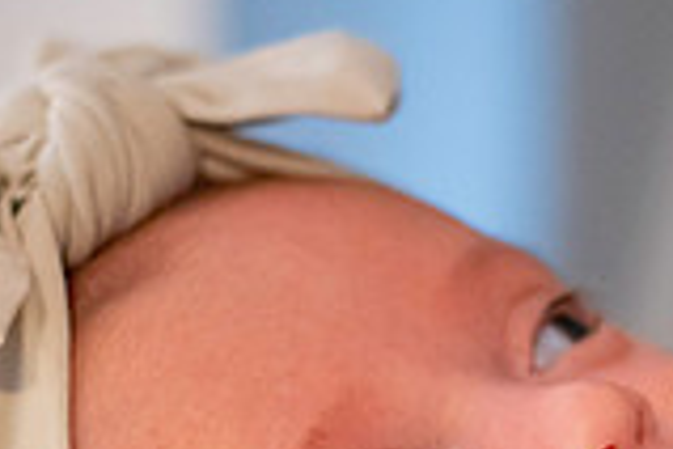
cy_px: 449
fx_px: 3402
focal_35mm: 182
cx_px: 546
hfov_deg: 11.3
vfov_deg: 7.5
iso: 3200
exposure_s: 1/250
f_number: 2.5
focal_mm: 50
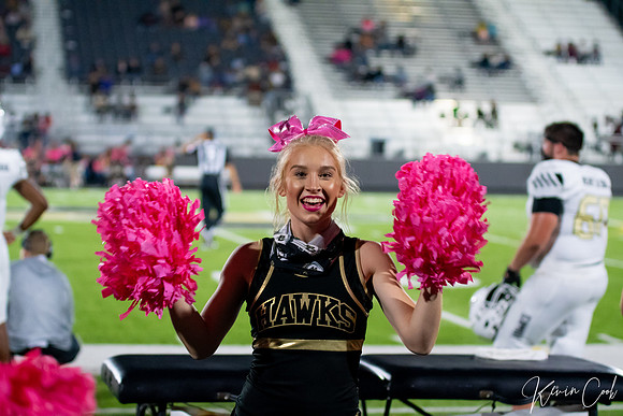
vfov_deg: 13.0
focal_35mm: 105
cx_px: 312
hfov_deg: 19.5
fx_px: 1817
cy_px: 208
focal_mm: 70
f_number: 2.8
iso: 3200
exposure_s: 1/500
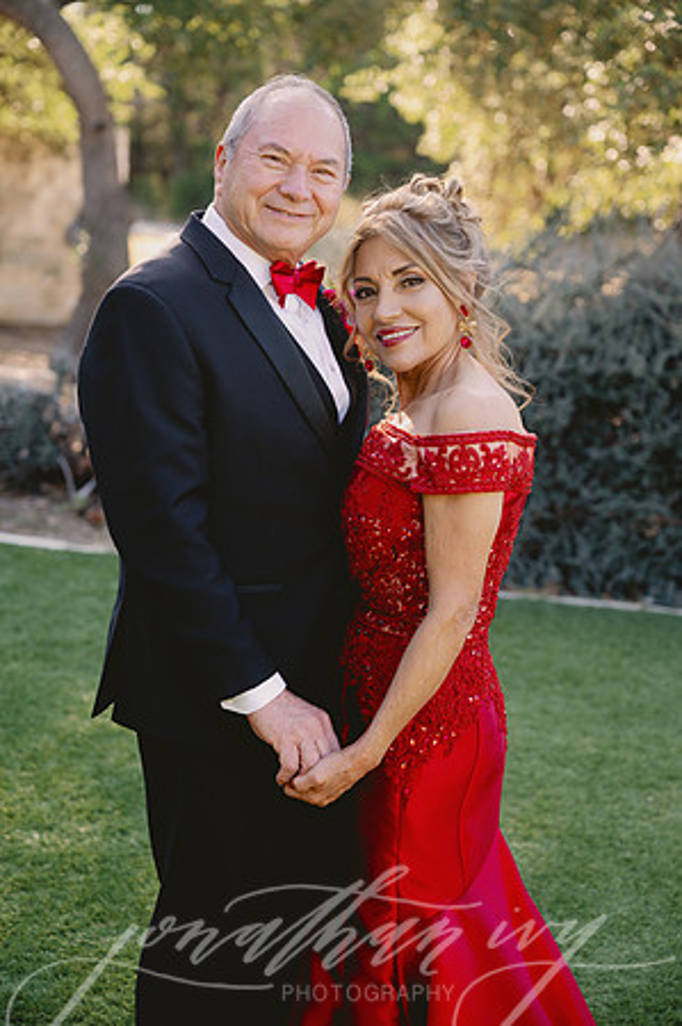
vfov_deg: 28.9
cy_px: 513
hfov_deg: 19.4
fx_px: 1994
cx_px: 341
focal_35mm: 70
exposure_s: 1/125
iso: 100
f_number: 3.5
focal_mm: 70
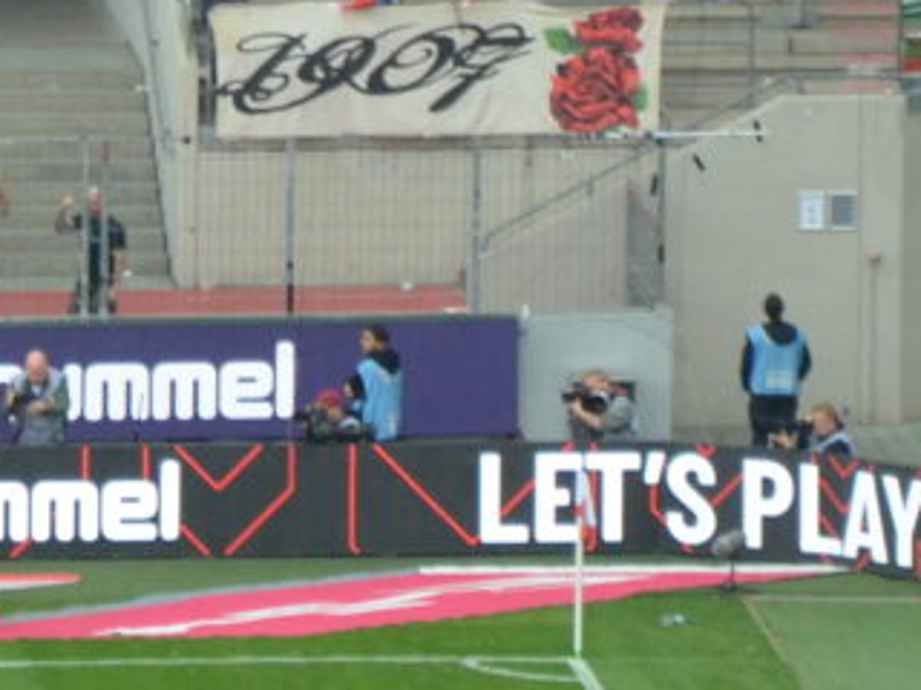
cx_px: 627
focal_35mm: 756
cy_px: -518
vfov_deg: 2.0
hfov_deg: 2.6
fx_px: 20125
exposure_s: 1/200
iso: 800
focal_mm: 105
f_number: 5.6
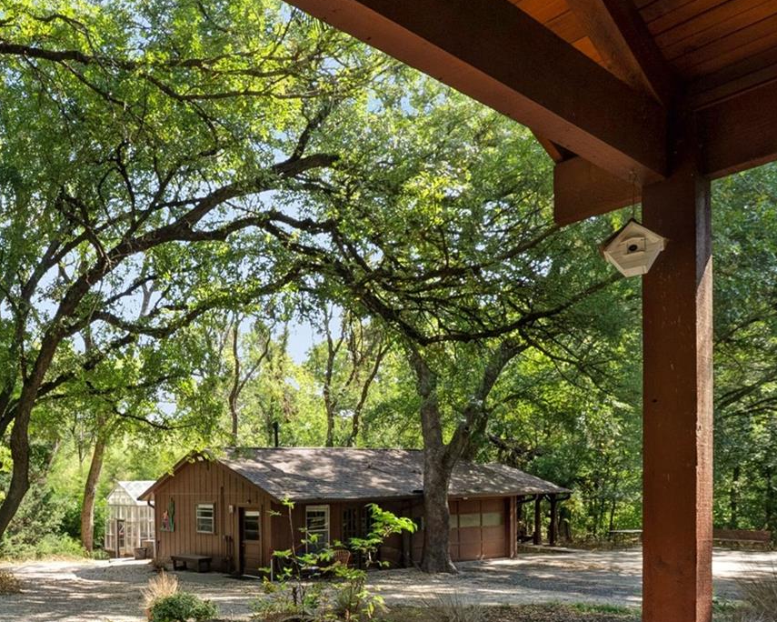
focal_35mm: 27
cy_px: 513
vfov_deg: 49.5
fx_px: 621
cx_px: 66
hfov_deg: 55.0
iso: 640
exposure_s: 1/160
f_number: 9
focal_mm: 12
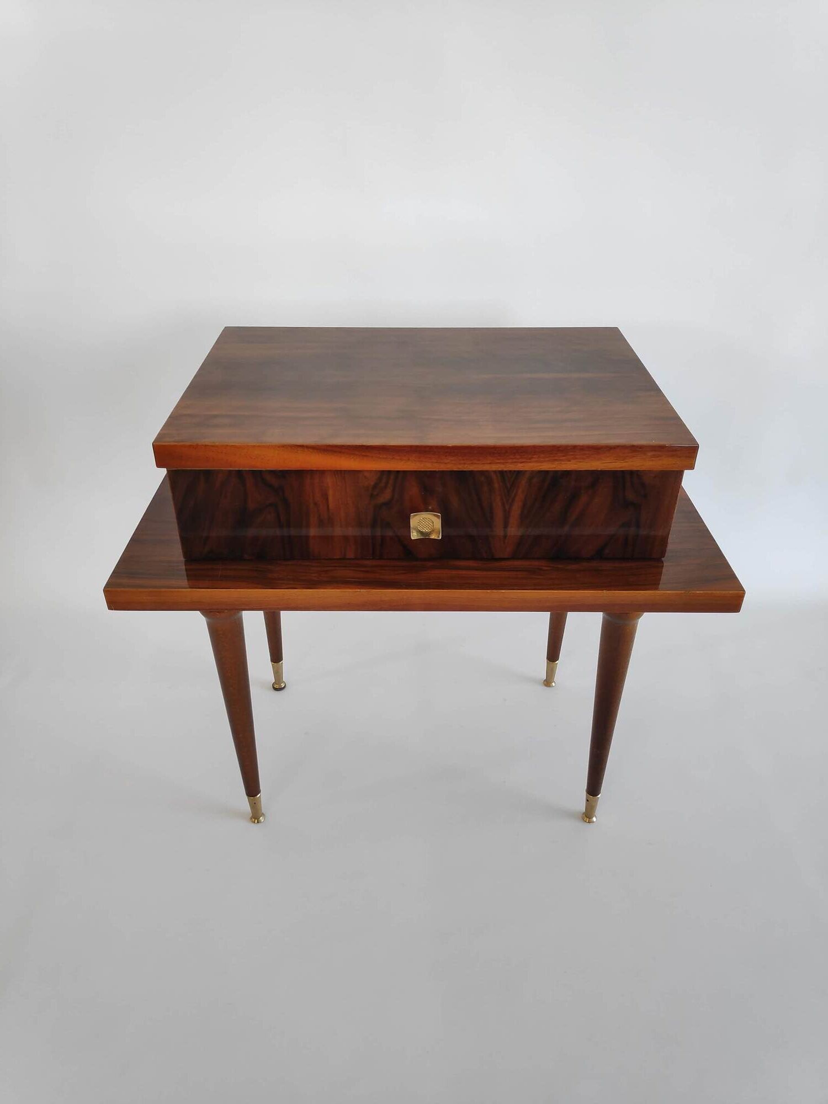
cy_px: 552
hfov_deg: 66.0
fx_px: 638
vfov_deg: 81.7
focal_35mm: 20
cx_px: 414
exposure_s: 1/100
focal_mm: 3.94
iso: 348
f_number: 1.9
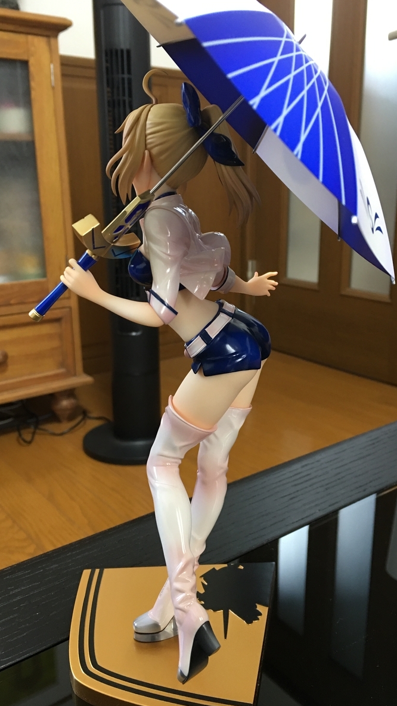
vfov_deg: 61.0
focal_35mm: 32
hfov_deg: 36.6
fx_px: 599
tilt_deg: -14.1
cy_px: 351
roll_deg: -0.2
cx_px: 222
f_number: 2.2
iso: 64
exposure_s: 1/15
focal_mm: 4.15
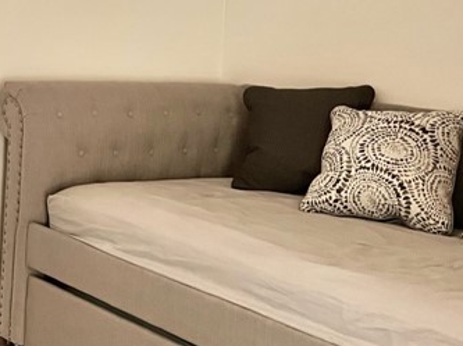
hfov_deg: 22.4
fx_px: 1069
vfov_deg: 17.9
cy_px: -1
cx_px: -103
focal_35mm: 80
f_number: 1.6
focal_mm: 5.1
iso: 125
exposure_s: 1/60
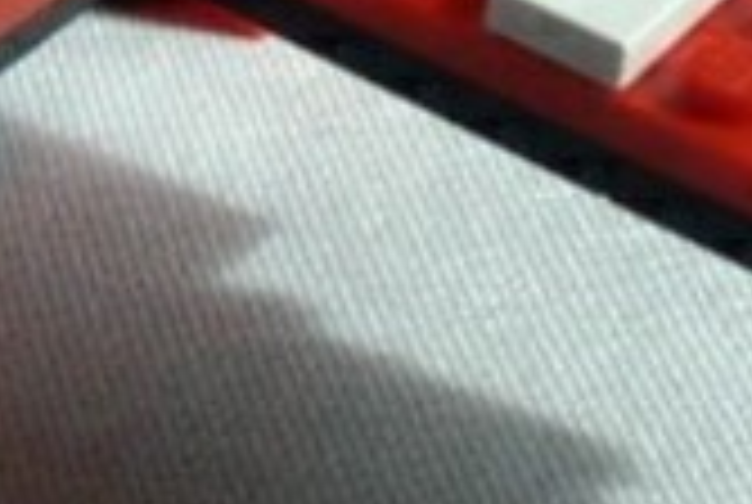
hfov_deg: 9.8
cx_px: -68
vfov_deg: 6.5
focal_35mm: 207
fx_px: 4332
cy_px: -349
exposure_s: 1/640
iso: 80
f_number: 3.9
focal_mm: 6.61
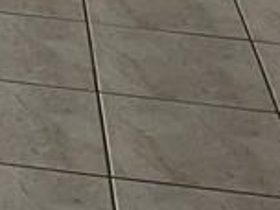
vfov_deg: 6.7
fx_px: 1585
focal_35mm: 196
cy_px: -464
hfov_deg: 9.3
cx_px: -341
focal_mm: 3
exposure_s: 1/120
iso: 32
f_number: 1.8
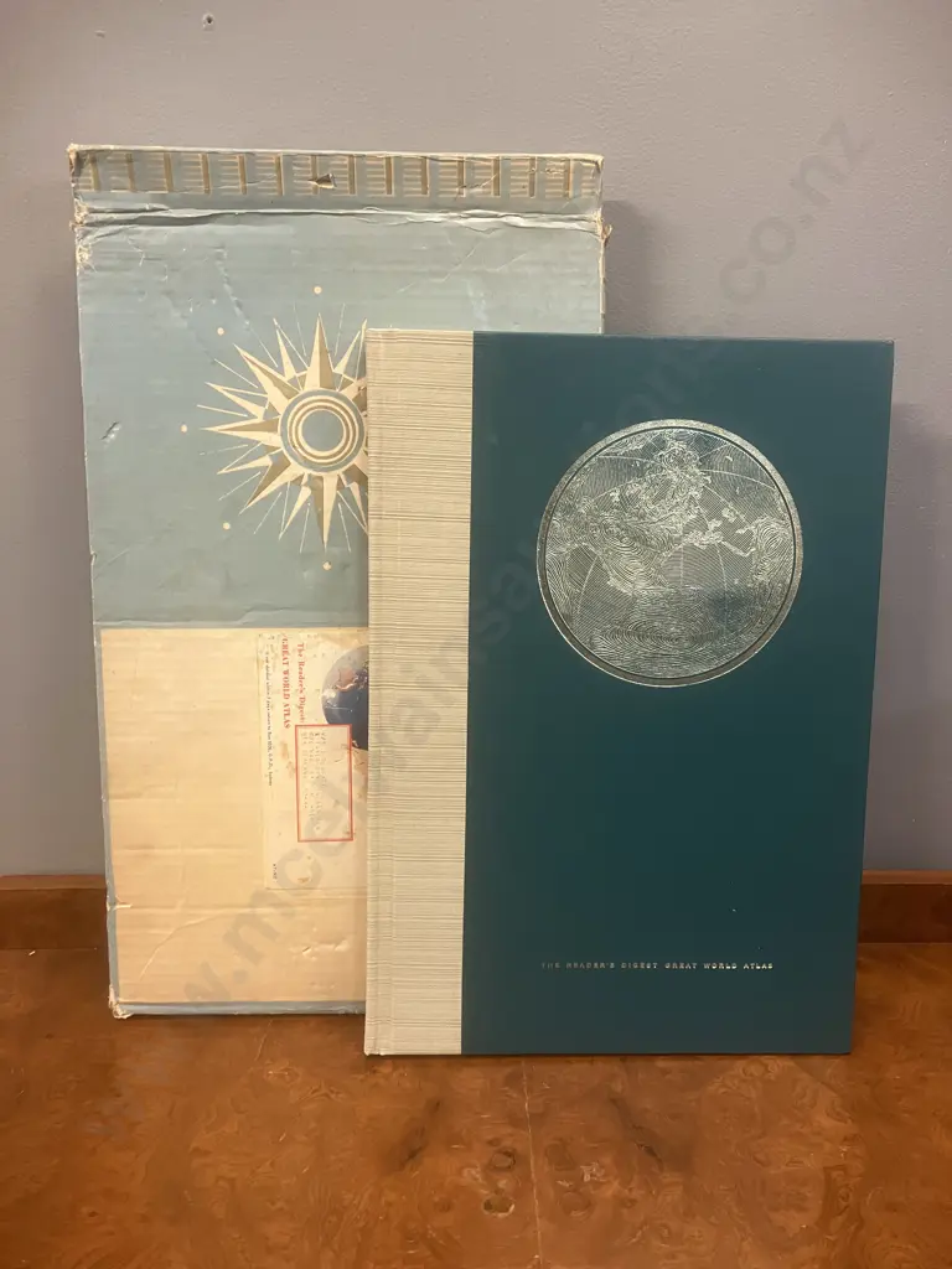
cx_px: 476
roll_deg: -1.1
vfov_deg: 63.4
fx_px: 1027
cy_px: 634
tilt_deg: -14.6
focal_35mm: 28
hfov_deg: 49.7
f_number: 1.8
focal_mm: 3.99
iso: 200
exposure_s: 1/50
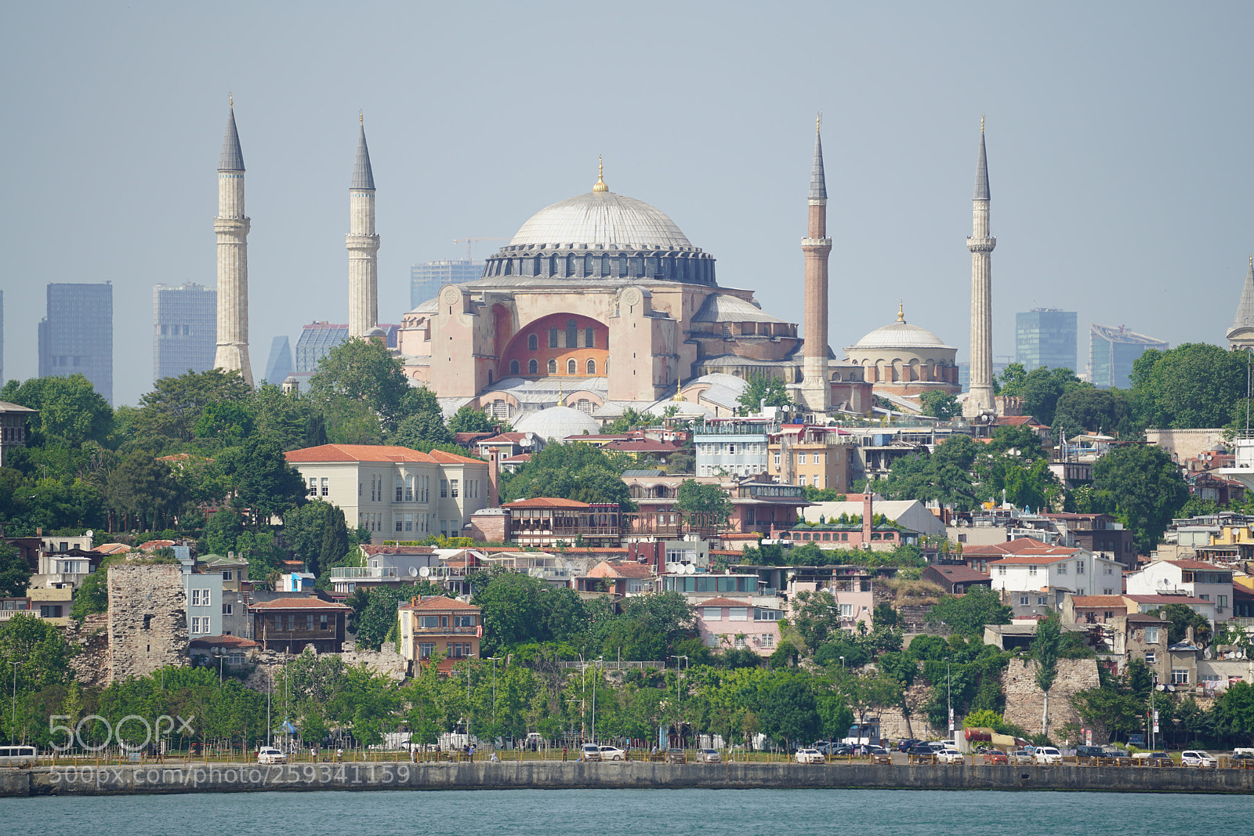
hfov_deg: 5.2
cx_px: 627
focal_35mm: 400
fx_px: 13934
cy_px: 418
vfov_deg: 3.4
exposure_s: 1/400
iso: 100
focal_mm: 400
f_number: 6.3
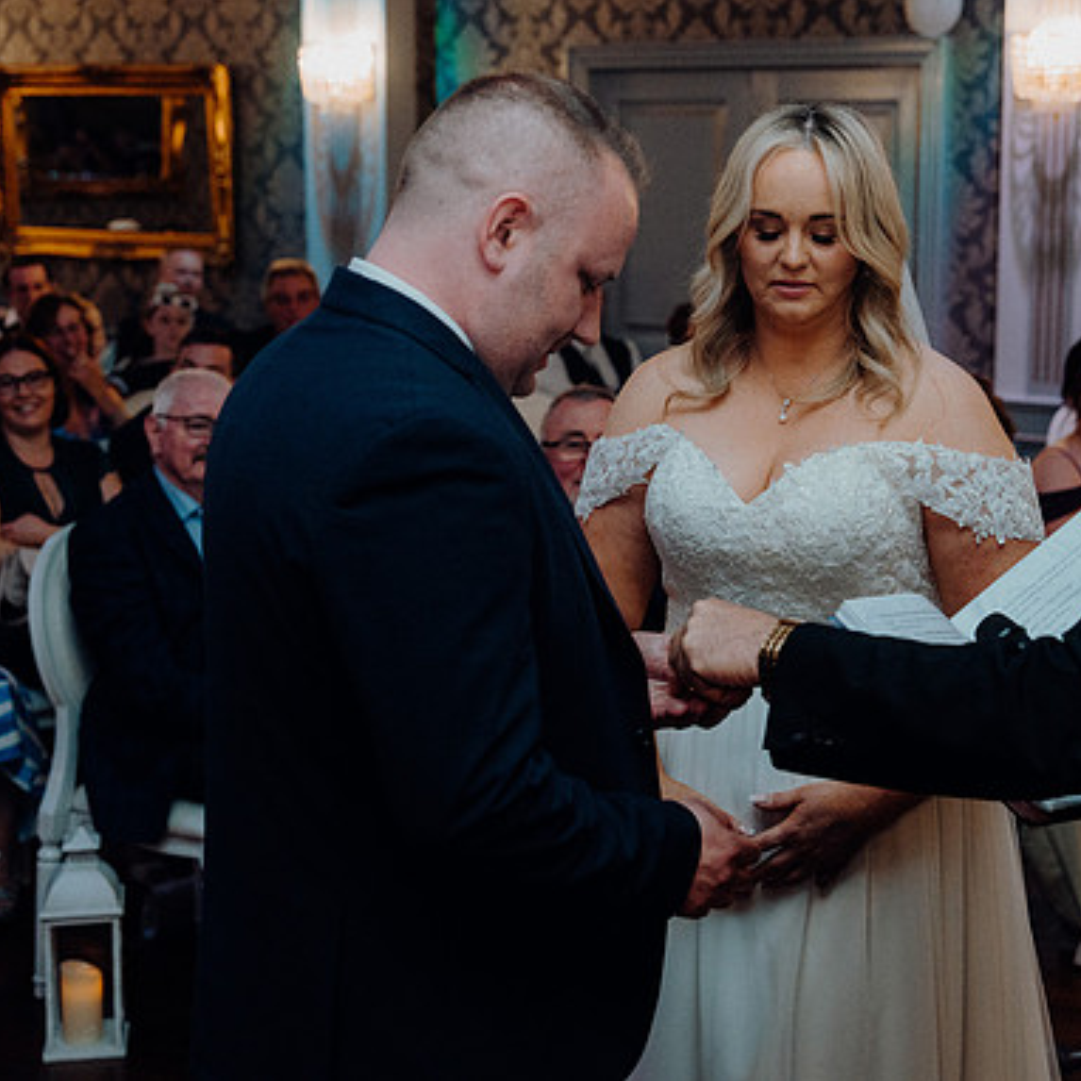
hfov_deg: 27.5
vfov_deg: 27.7
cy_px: 536
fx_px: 2191
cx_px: 739
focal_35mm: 62
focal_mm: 48
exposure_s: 1/160
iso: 2500
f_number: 3.5
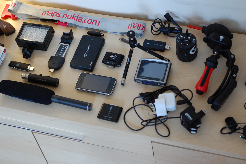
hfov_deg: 27.0
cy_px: 82
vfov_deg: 18.1
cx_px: 123
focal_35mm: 75
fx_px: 512
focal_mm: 50
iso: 800
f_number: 3.5
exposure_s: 1/50
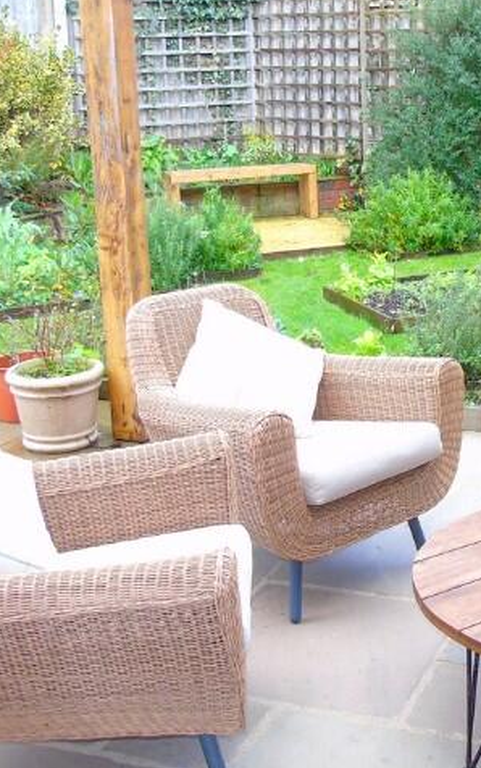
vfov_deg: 35.6
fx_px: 1194
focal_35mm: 57
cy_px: 316
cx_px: 410
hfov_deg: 22.4
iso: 100
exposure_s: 1/30
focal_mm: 4.4
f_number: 3.4
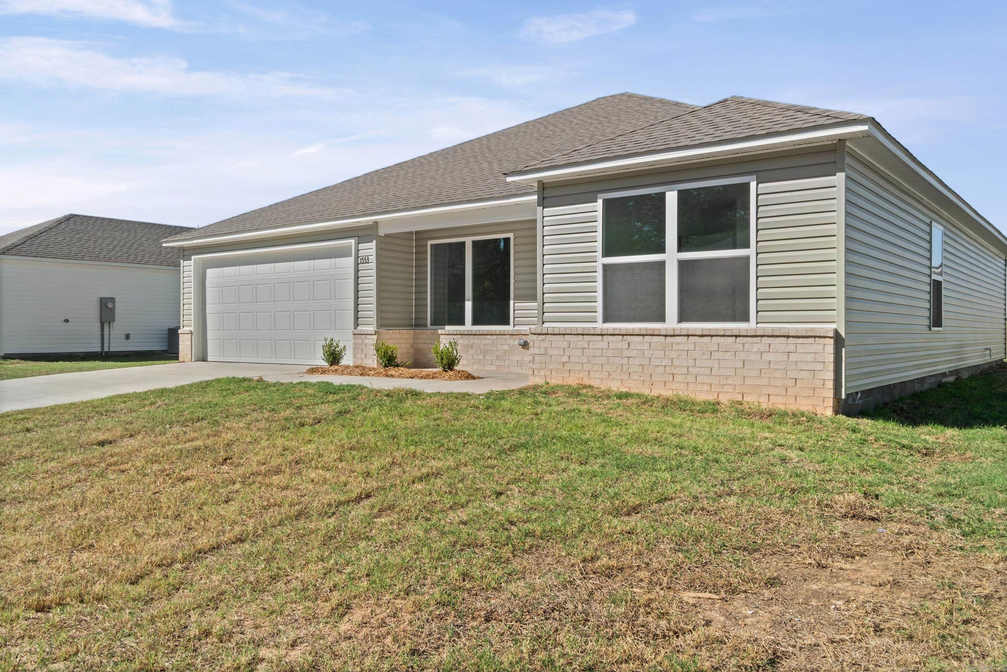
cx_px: 504
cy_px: 336
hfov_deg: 67.4
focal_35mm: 27
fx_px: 755
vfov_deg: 47.9
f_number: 9
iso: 250
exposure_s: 1/250
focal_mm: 18
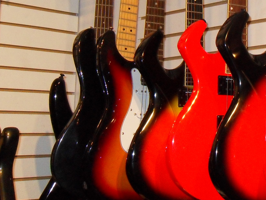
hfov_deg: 23.9
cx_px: 267
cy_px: 20
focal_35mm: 78
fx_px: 599
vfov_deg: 18.6
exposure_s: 1/45
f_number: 3.5
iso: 400
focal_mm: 6.3
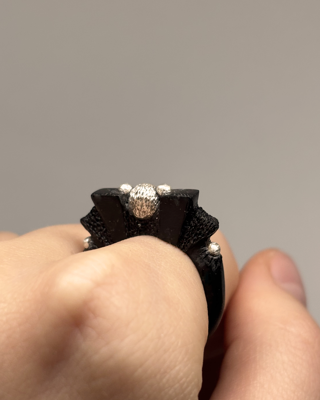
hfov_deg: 20.7
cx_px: 141
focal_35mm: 74
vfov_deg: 25.7
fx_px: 876
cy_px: 220
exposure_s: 1/189
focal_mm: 6
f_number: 1.6
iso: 32
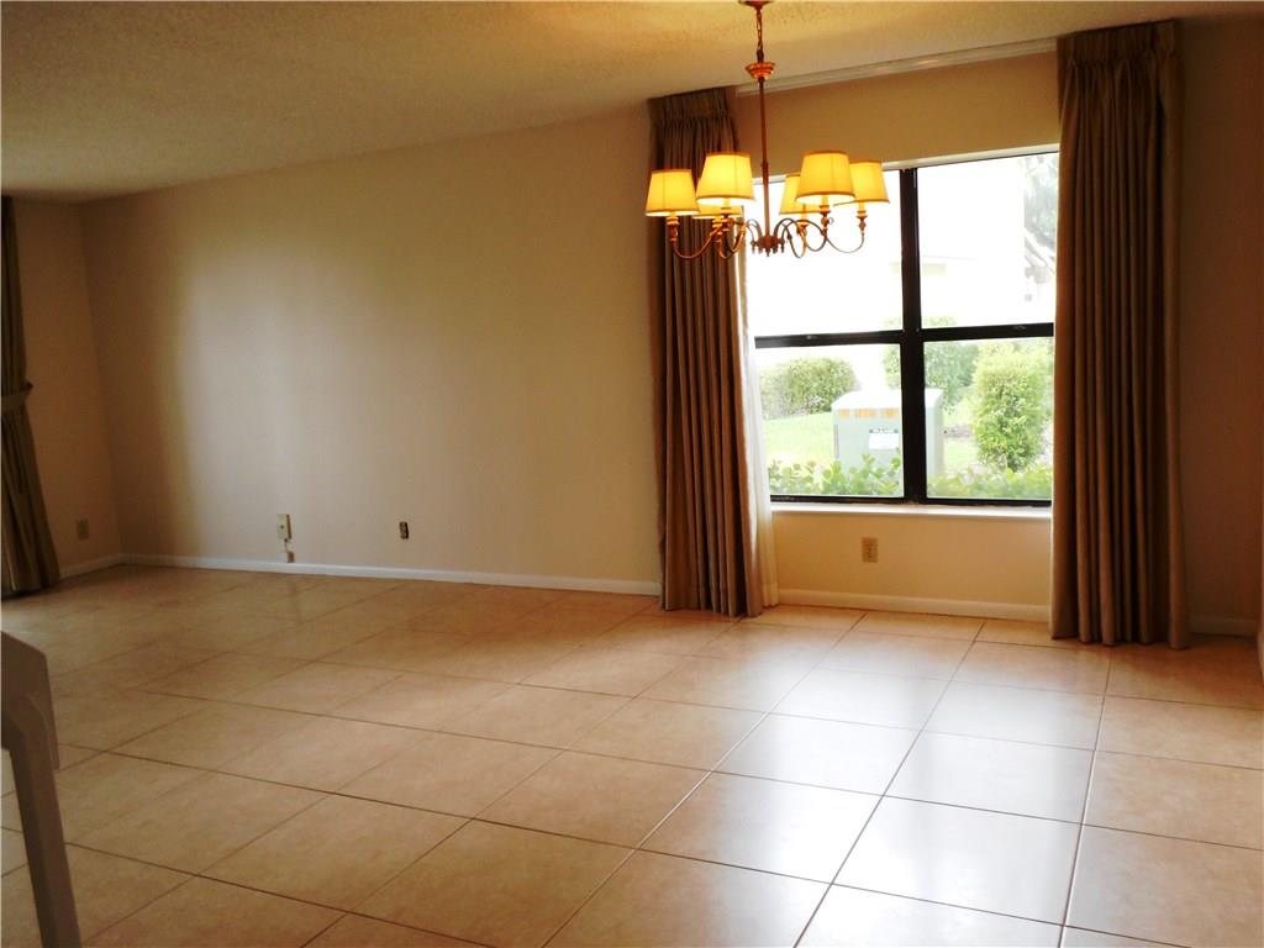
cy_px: 474
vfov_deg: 48.2
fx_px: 1059
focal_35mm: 29
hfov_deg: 61.7
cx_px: 632
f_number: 4
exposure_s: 1/30
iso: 160
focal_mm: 5.2
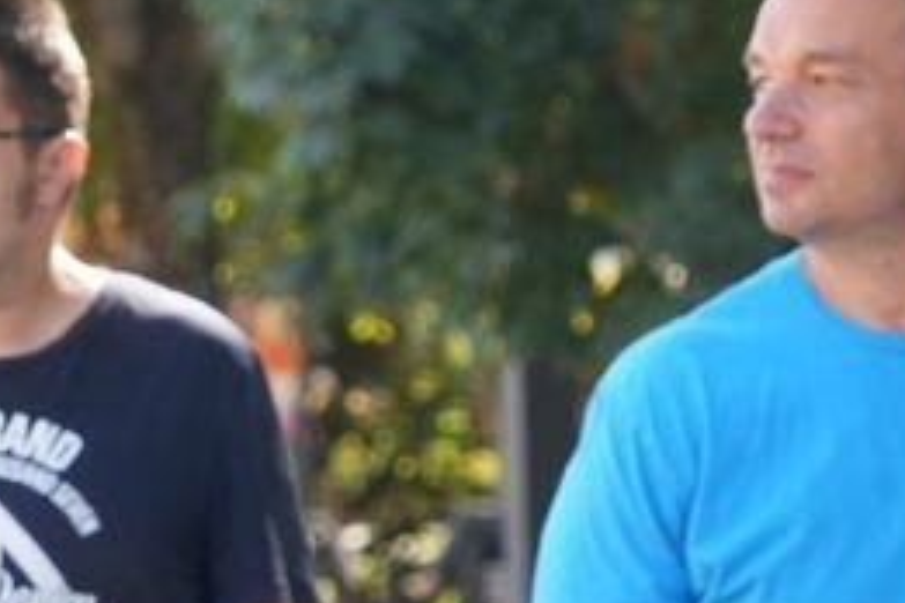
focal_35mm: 628
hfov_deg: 3.3
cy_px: 781
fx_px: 15786
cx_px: -45
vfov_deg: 2.2
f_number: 10
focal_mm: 160
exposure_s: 1/160
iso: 800
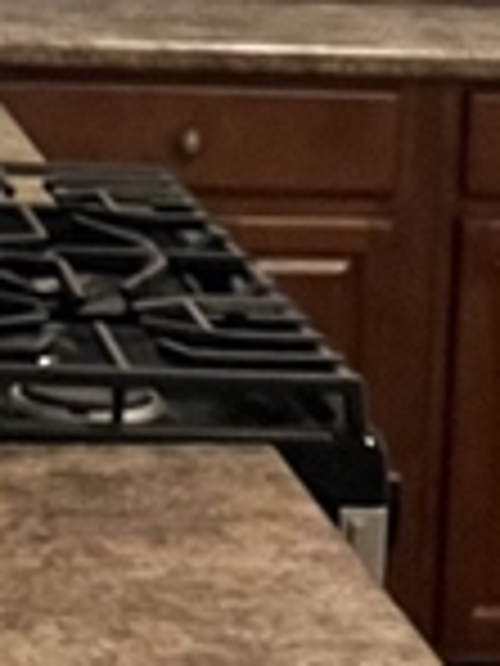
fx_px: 3004
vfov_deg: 11.9
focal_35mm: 156
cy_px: -418
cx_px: 252
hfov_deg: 9.5
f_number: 2.2
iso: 320
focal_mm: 2.71
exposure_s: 1/30
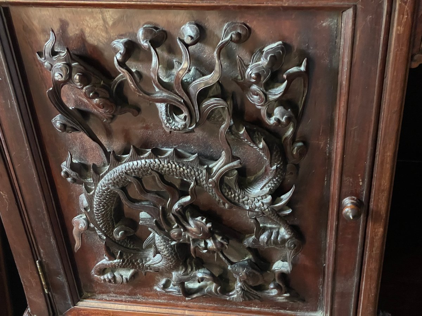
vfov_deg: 28.0
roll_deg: +4.3
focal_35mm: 52
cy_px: 158
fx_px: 634
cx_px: 211
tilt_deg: -36.7
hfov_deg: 36.8
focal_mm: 6
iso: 1600
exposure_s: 1/30
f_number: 2
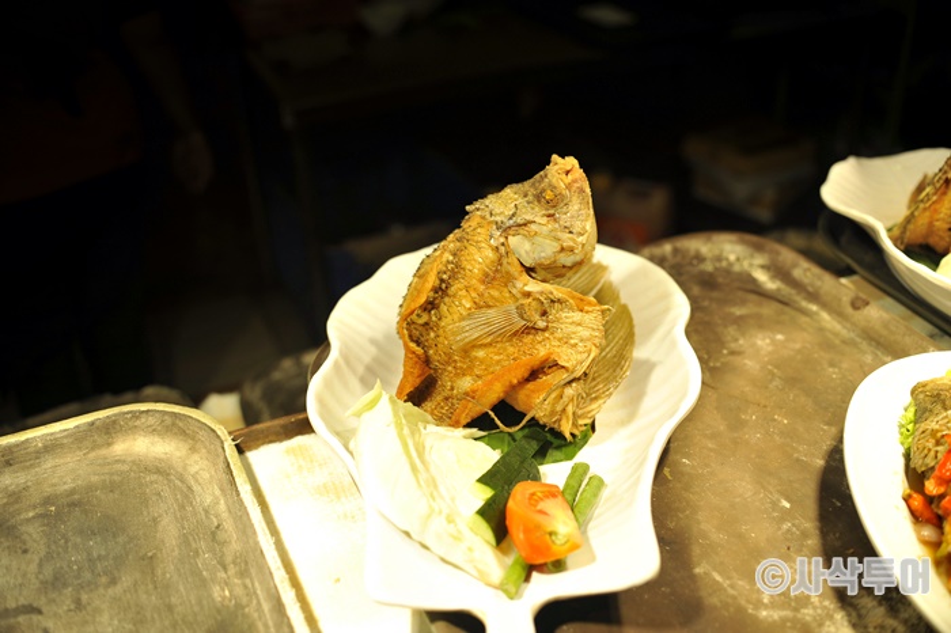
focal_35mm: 35
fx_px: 924
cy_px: 316
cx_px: 476
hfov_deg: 54.5
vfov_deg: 37.8
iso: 250
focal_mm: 35
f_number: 4.5
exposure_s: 1/80
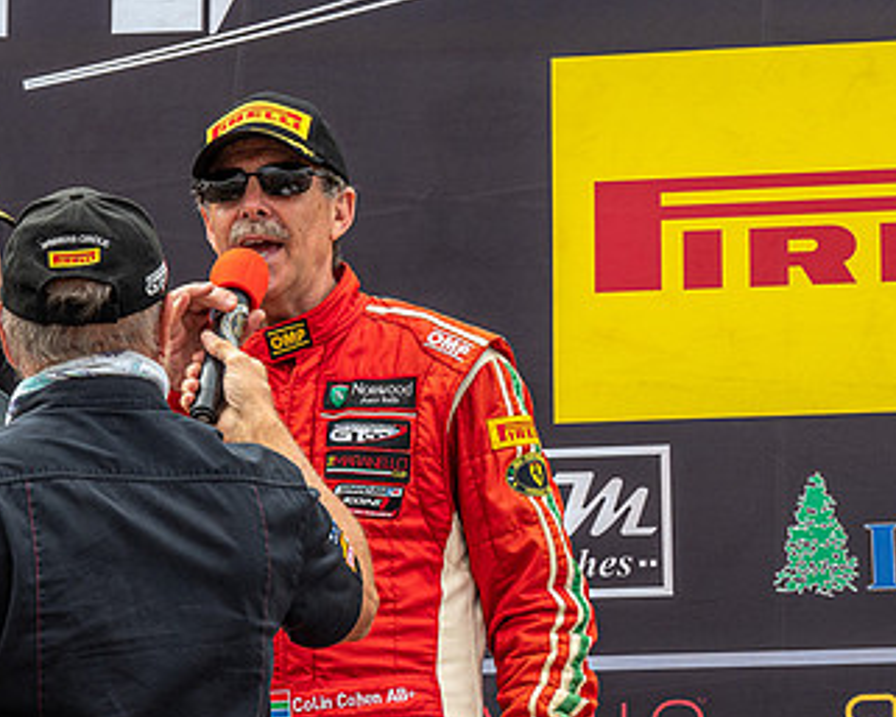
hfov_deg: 9.0
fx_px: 5703
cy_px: 314
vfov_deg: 7.2
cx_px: 207
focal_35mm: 215
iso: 200
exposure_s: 1/125
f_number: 7.1
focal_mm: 61
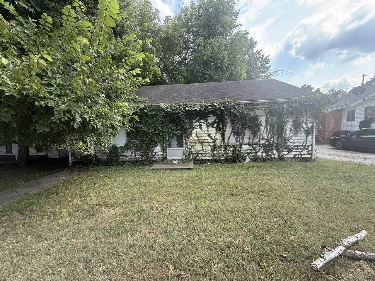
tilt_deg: -3.5
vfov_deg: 85.7
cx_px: 188
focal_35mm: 14
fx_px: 152
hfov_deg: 102.1
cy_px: 140
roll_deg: +2.5
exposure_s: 1/212
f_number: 2.2
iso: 50
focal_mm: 2.22
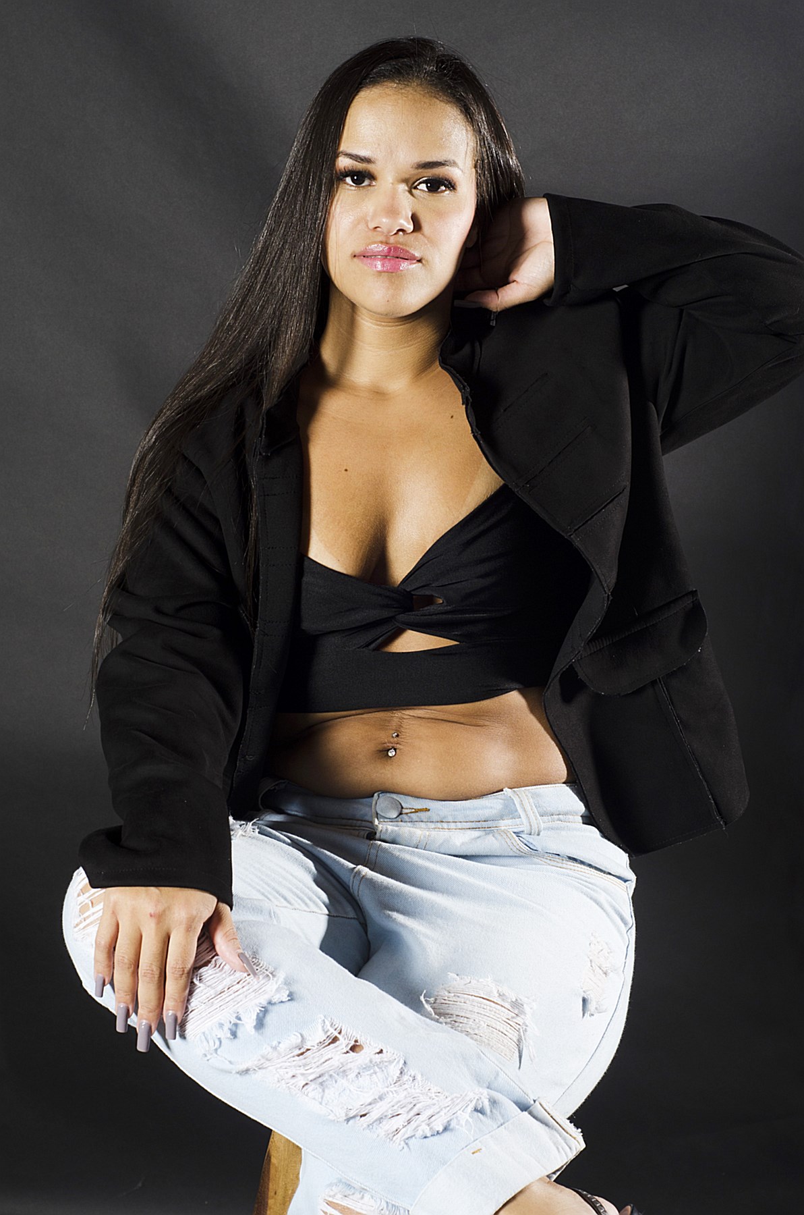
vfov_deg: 27.0
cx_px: 402
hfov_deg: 18.1
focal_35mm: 75
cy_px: 608
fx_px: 2524
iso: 200
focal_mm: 50
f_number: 7.1
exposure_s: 1/125
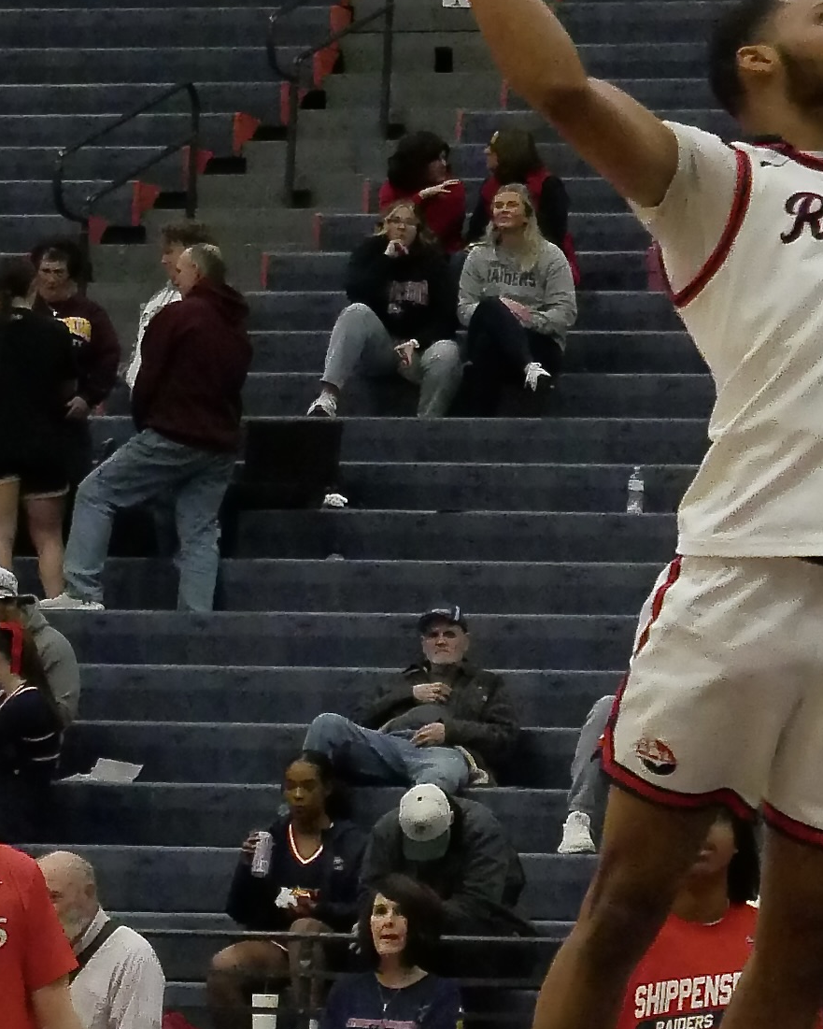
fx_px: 4232
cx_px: 979
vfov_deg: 13.9
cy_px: 472
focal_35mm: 139
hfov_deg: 10.9
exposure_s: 1/500
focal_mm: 28
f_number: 5
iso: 6400
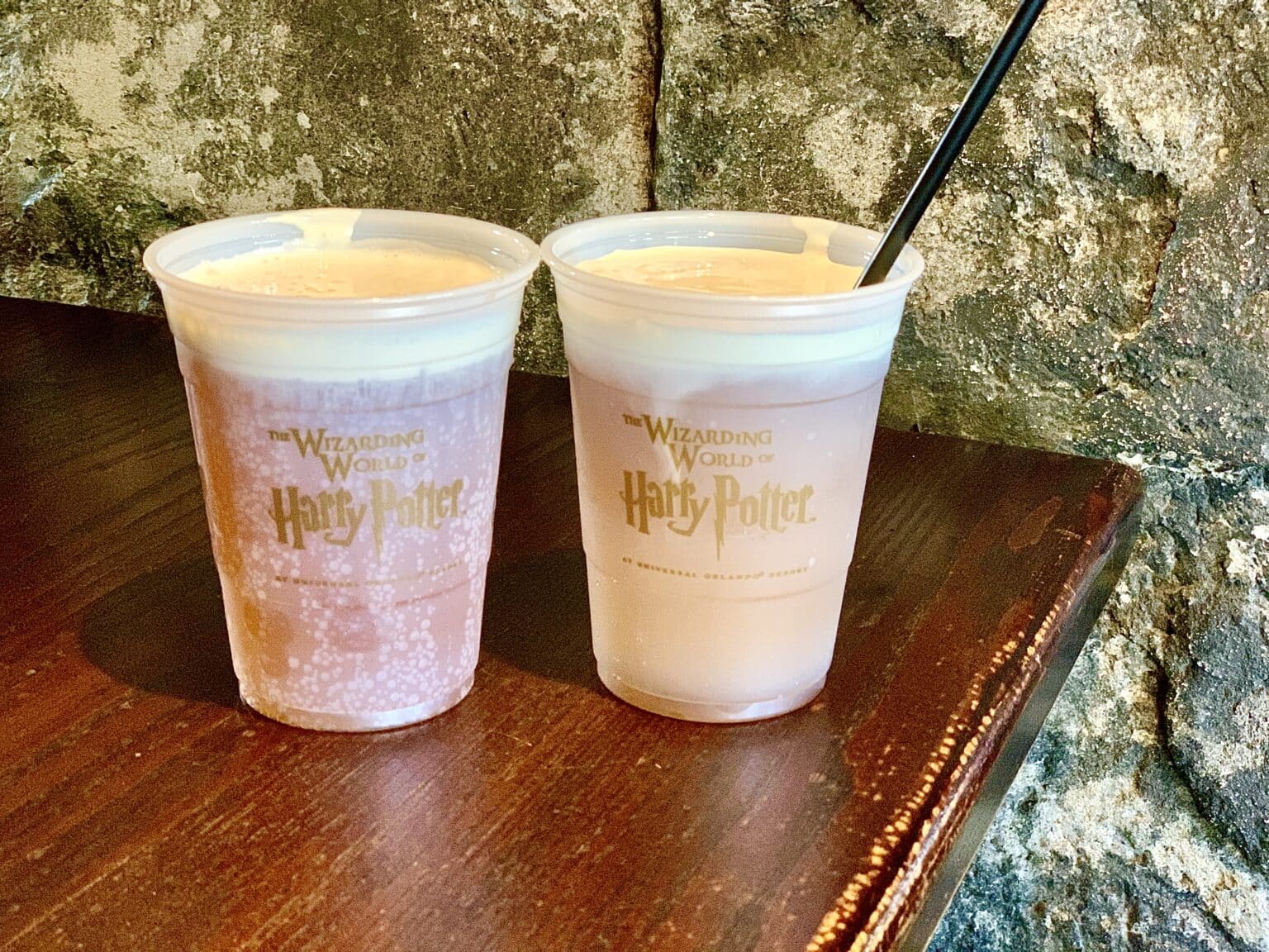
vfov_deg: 28.0
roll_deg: -2.0
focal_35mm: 52
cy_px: 476
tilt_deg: -19.3
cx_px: 634
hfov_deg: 36.8
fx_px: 1906
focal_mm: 6
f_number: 2.4
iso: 400
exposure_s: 1/40
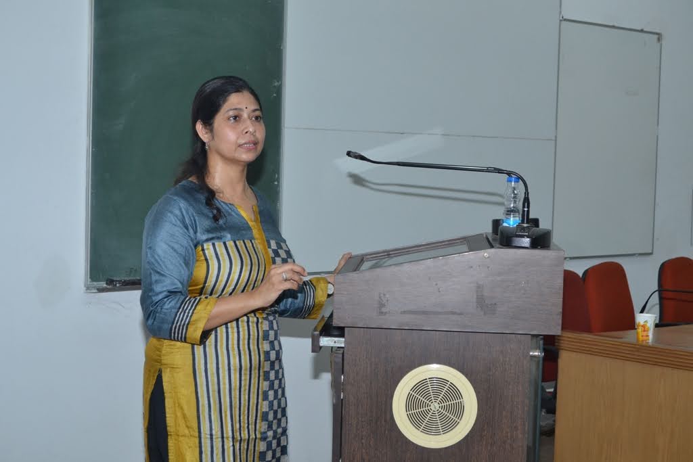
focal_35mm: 68
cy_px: 231
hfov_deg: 29.9
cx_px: 346
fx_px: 1299
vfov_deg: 20.2
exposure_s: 1/200
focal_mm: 45
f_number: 6.3
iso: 800
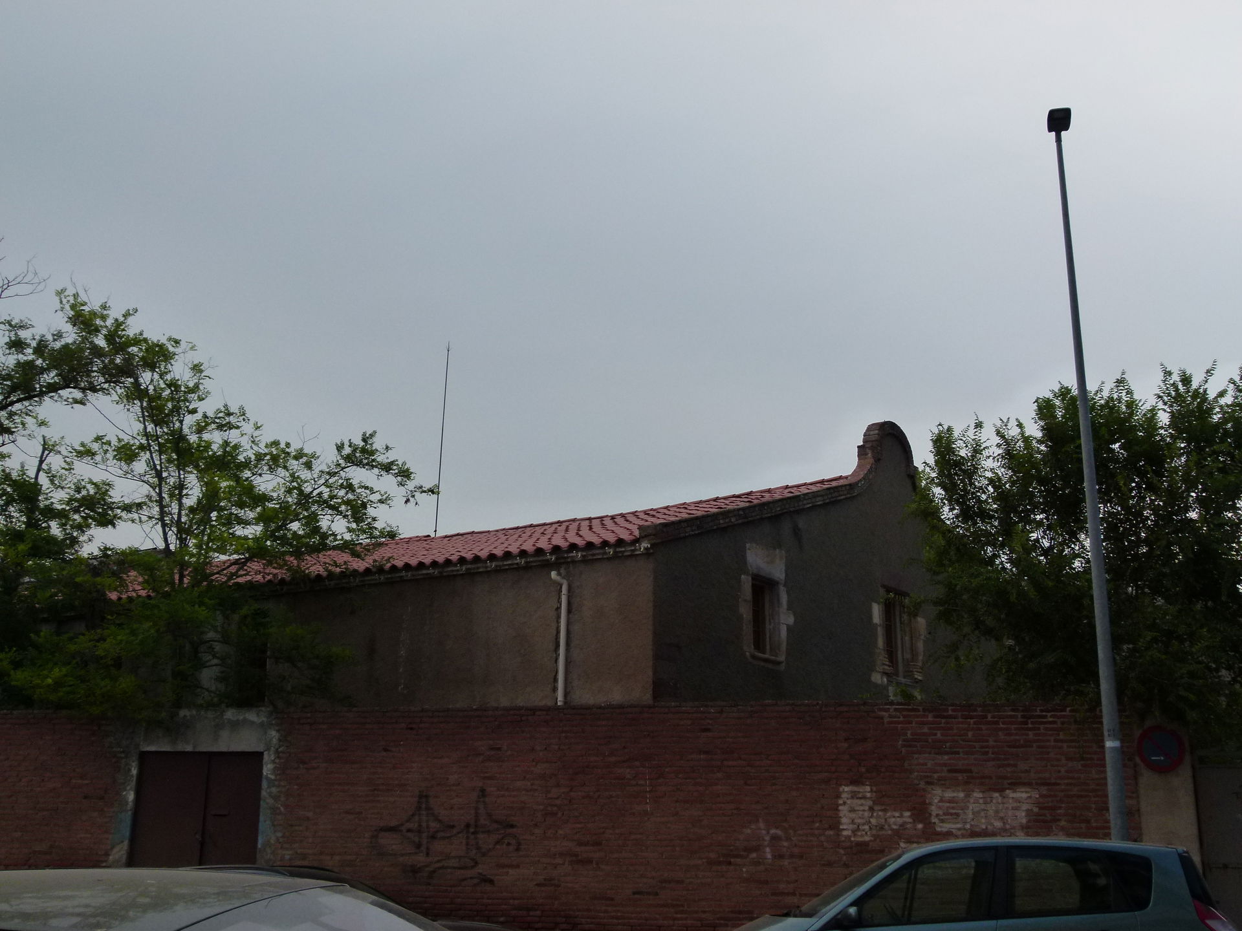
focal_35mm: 36
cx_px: 621
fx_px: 1292
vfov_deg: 39.7
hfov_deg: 51.4
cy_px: 466
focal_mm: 6.5
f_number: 4
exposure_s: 1/200
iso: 160
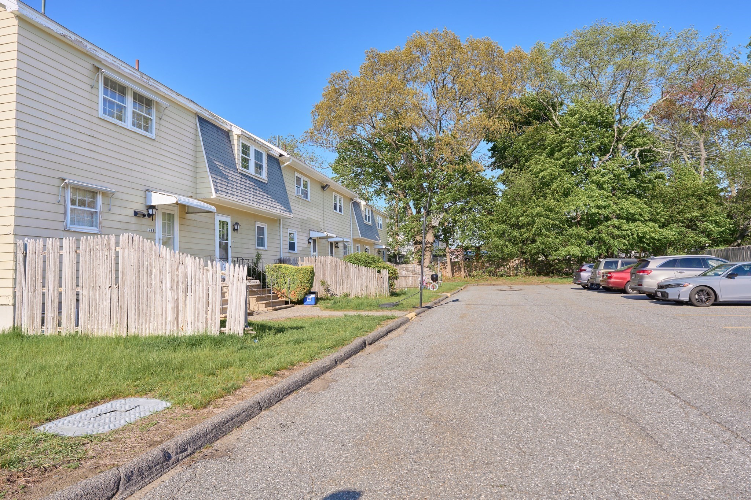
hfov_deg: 78.6
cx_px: 376
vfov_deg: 57.2
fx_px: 459
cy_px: 250
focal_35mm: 22
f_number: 8
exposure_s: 1/500
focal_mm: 22
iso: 160
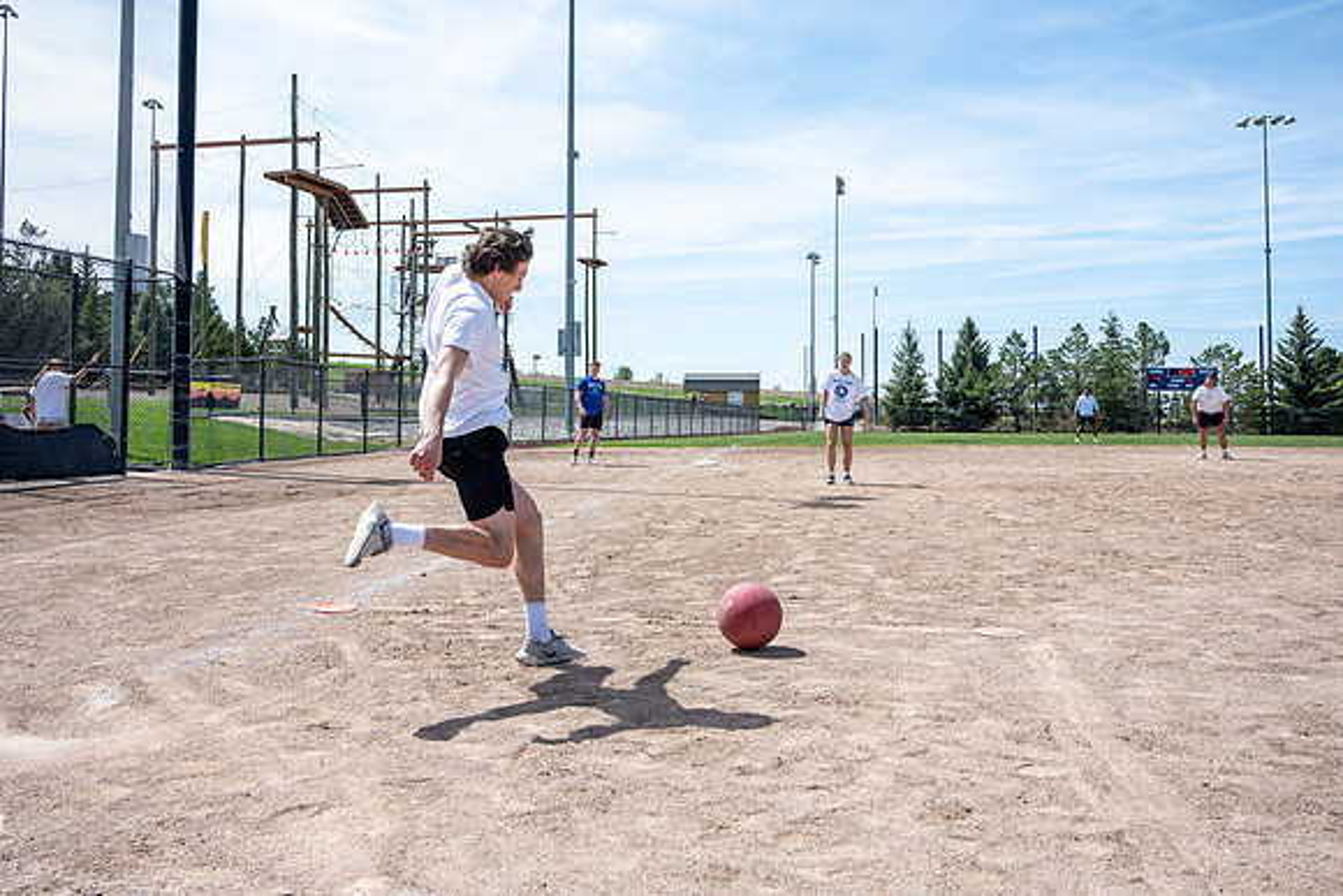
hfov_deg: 57.5
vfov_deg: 40.0
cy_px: 354
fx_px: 1224
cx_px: 651
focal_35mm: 33
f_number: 4
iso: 160
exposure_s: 1/2000
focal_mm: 24.5
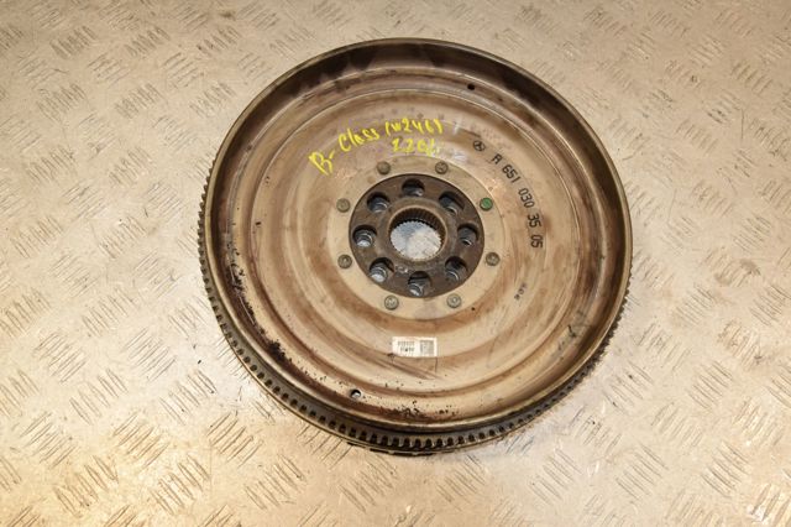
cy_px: 264
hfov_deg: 59.5
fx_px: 692
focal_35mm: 32
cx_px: 396
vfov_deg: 41.7
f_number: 9
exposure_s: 1/200
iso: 800
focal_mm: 21
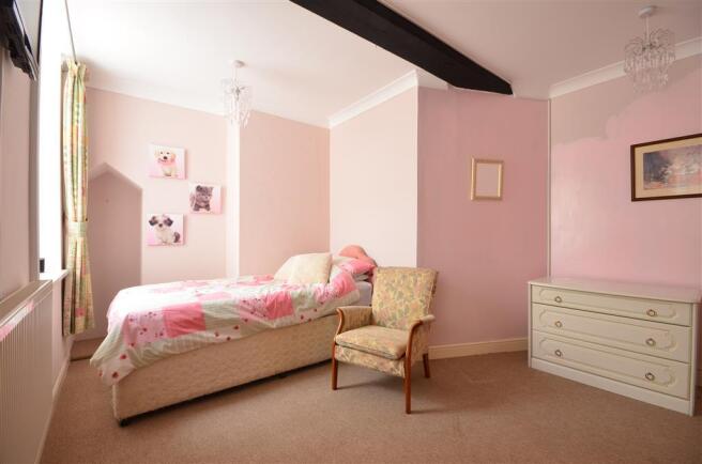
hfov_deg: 95.1
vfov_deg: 71.8
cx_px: 351
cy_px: 232
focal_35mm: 16
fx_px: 321
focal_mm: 11
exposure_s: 5
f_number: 11
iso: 200
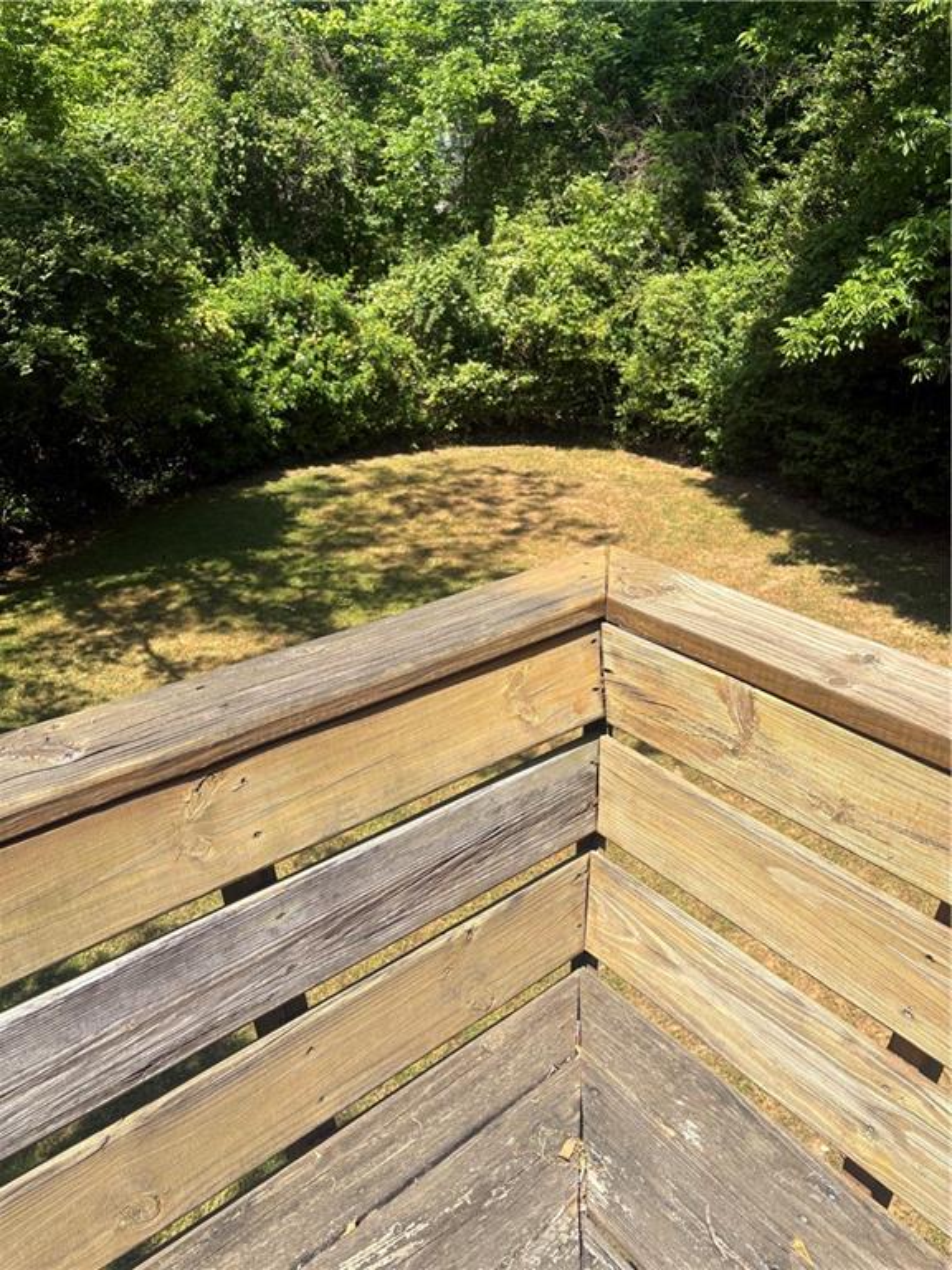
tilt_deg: -23.2
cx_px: 476
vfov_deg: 67.3
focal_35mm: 26
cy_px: 635
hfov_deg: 53.1
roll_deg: -0.5
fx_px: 953
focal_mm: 5.96
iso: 50
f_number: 1.6
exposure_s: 1/2012
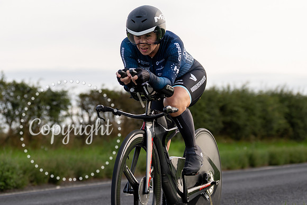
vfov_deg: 10.7
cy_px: 81
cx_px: 128
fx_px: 1096
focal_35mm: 129
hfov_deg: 15.9
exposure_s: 1/1000
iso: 100
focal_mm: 78
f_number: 3.2
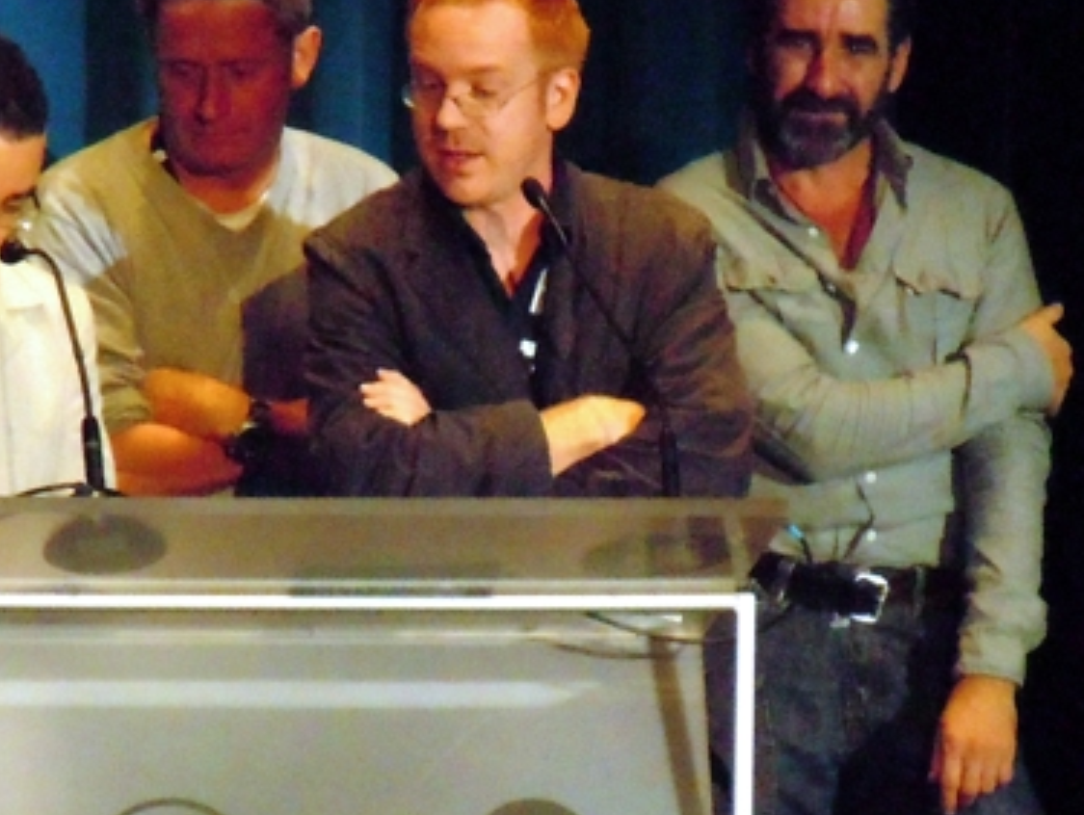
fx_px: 13917
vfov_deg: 3.4
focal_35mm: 444
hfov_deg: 4.5
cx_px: 369
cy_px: 465
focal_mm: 54
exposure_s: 1/100
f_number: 5.6
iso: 1000
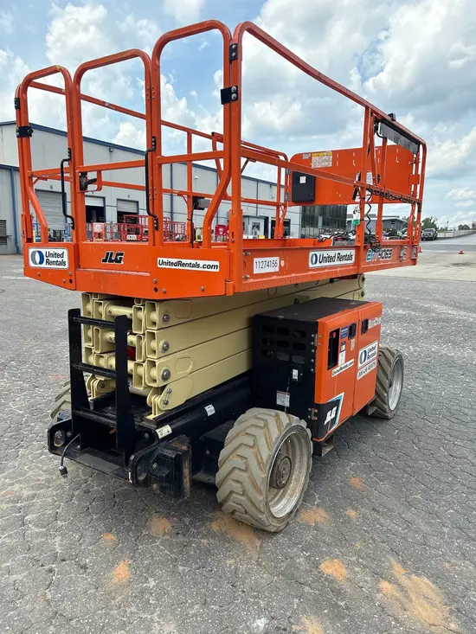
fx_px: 477
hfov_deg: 53.1
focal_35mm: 26
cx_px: 238
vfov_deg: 67.3
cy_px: 317
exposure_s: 1/2283
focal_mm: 5.96
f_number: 1.6
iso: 64
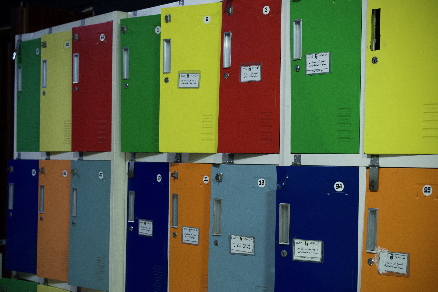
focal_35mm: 61
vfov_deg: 22.4
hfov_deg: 33.1
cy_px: 156
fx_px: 737
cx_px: 214
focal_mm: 35
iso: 1000
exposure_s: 1/100
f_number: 2.8
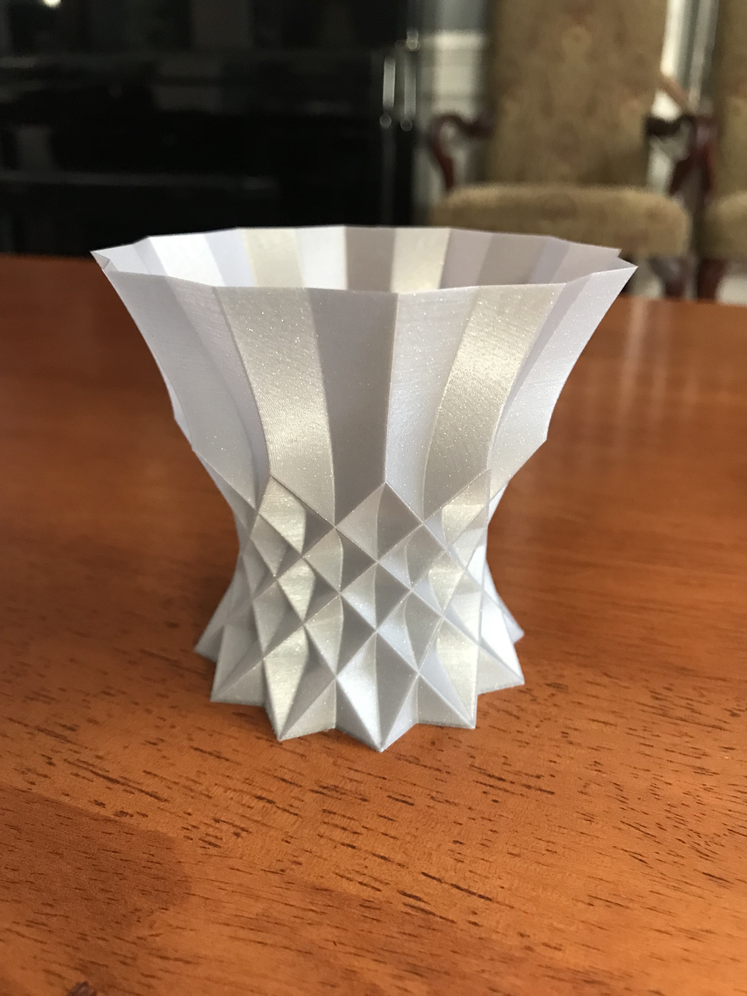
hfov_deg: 49.7
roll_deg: +0.1
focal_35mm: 28
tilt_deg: -22.0
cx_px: 374
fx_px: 806
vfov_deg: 63.4
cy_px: 498
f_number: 1.8
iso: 64
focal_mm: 3.99
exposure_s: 1/15
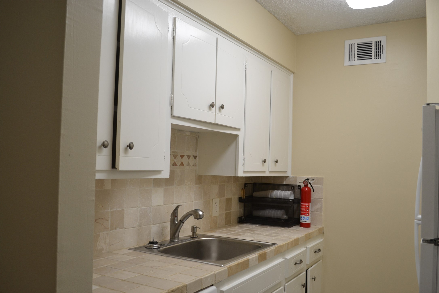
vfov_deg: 40.0
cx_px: 220
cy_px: 146
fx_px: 402
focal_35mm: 33
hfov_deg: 57.2
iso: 400
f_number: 4
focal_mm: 22
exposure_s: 1/60
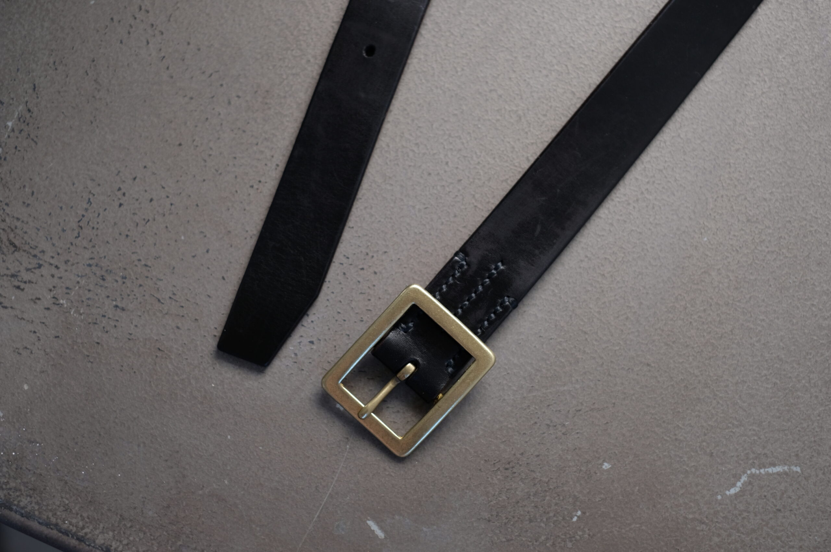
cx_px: 416
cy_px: 276
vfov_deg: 25.5
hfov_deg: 37.5
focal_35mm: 53
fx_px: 1222
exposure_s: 1/150
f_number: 2.8
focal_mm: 35
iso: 200
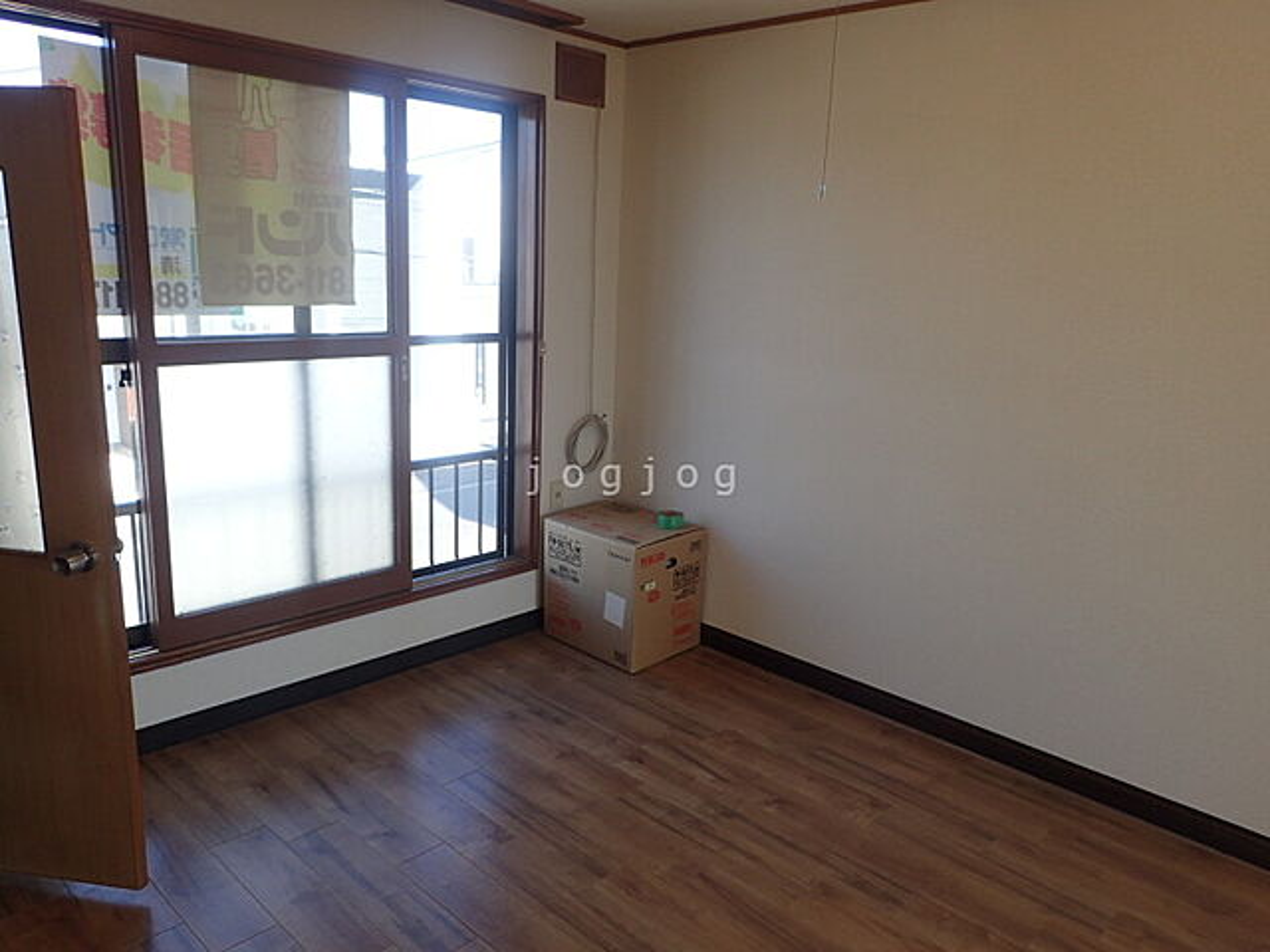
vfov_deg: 54.9
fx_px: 917
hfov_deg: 69.4
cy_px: 476
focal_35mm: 25
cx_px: 635
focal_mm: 4.5
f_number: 2.8
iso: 100
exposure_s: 1/100
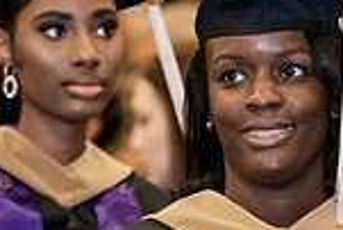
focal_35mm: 518
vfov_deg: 2.7
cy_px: 188
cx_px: 320
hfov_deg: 4.0
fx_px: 4940
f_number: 3.2
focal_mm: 135
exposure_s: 1/200
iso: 2000
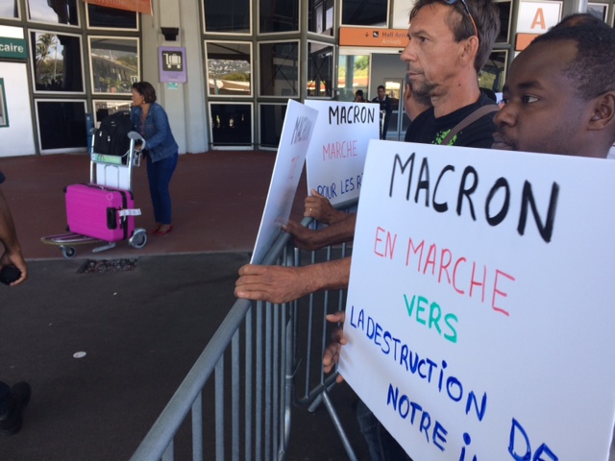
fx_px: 515
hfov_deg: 61.7
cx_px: 308
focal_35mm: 29
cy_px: 230
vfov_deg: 48.2
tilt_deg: -16.4
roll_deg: -0.9
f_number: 2.2
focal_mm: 4.15
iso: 40
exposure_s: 1/100
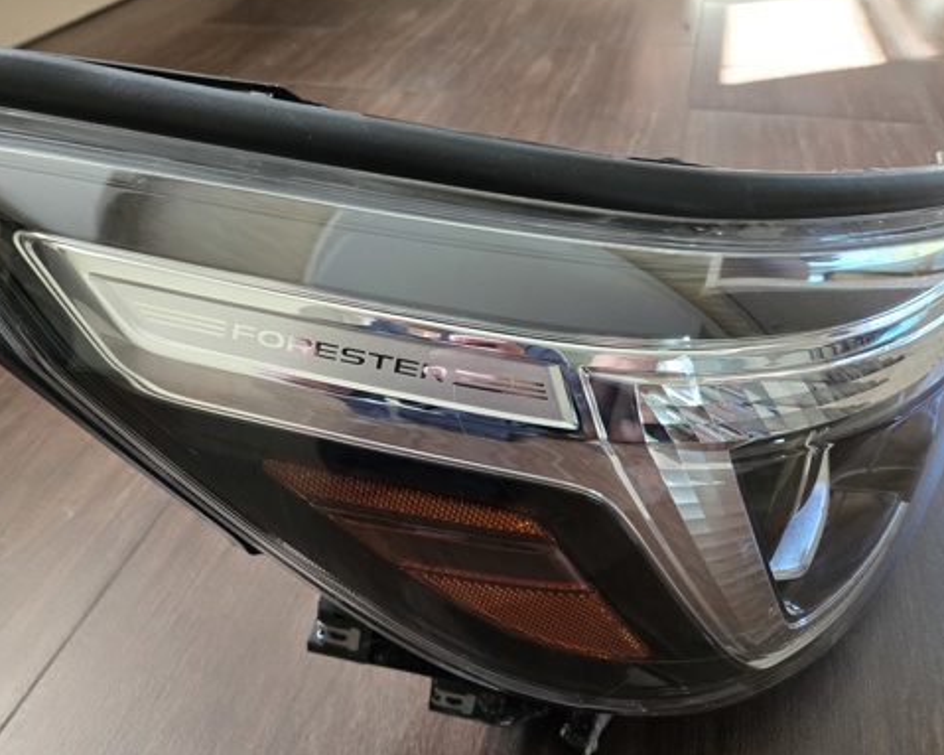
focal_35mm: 30
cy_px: 380
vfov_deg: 48.5
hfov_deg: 57.7
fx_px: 838
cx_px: 327
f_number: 1.8
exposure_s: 1/100
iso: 400
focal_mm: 5.4
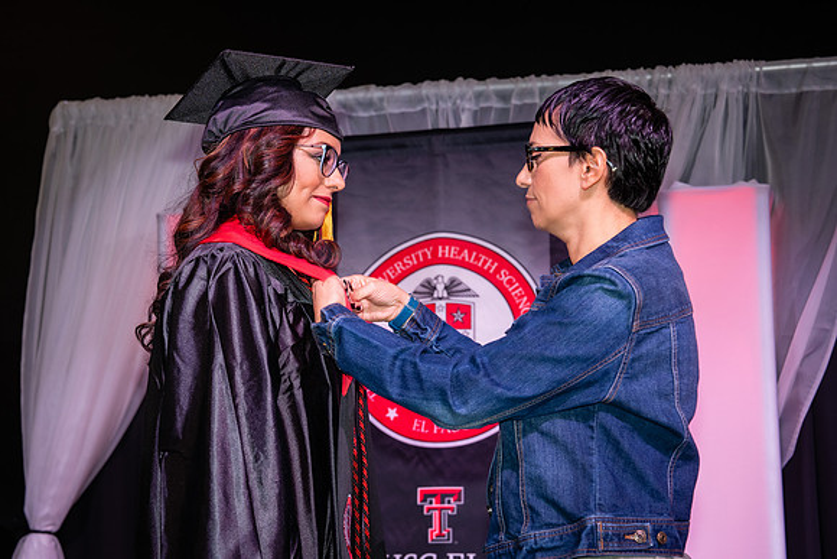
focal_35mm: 83
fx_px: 1920
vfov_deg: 16.6
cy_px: 269
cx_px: 388
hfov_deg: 24.6
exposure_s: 1/160
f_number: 5.6
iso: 800
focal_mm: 70
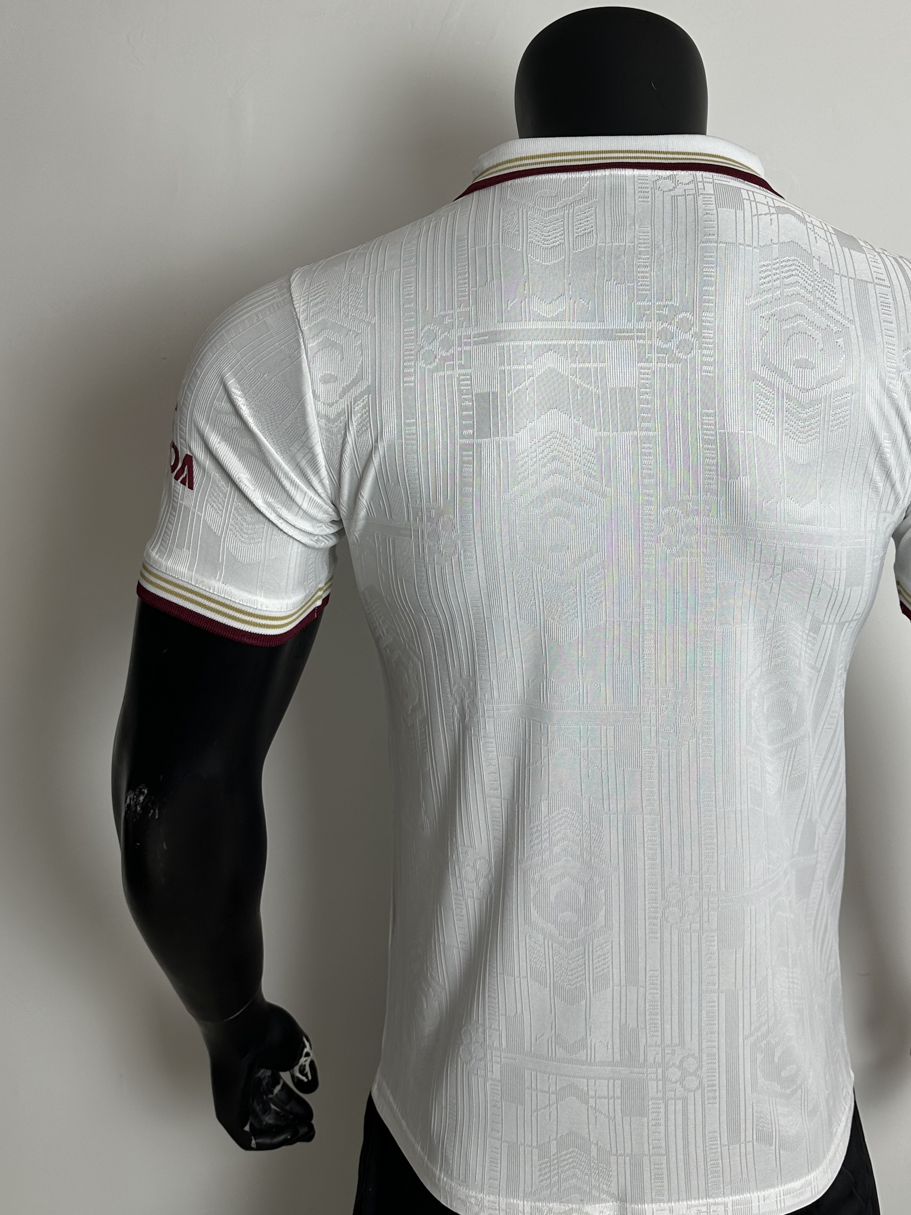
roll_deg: +0.2
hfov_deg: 41.3
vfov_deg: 53.0
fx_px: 1193
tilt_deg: -3.0
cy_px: 412
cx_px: 603
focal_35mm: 34
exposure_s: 1/100
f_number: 1.78
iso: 64
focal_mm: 6.86
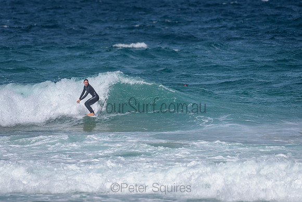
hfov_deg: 3.4
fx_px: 5146
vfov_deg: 2.2
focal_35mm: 613
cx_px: 124
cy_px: 87
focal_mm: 500
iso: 64
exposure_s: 1/2000
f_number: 5.6
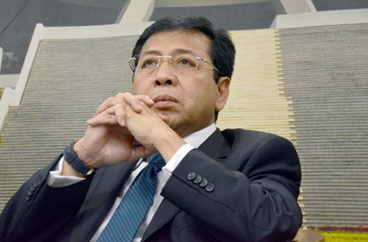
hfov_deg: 20.7
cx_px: 184
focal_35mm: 99
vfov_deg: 13.7
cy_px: 121
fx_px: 1008
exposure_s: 1/80
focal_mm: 66
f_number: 5.3
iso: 800
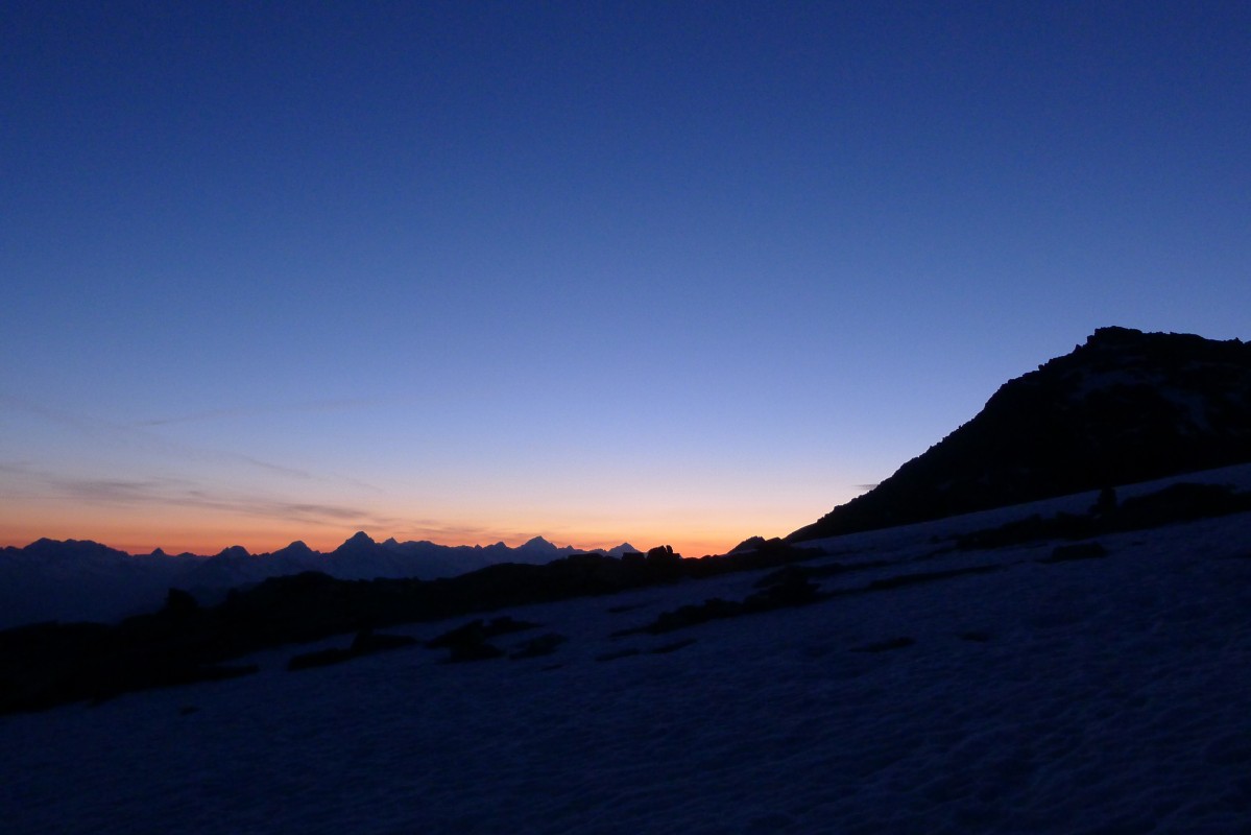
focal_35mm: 32
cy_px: 418
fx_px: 1112
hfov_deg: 58.7
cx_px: 626
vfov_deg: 41.1
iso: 400
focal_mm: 6.8
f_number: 2.2
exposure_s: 1/30
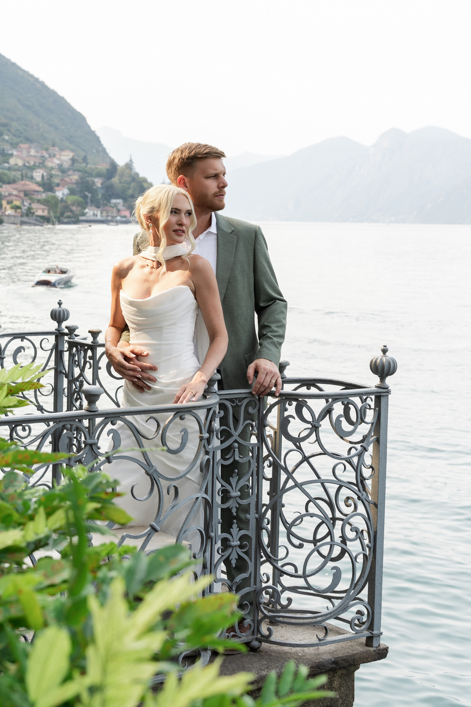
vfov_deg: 39.6
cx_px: 236
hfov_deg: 27.0
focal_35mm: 50
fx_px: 981
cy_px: 354
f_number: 5.6
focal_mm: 50
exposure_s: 1/250
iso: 100
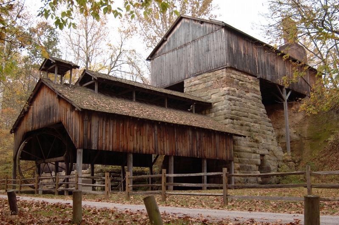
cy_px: 112
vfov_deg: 36.8
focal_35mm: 36
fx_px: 339
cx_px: 170
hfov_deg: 53.2
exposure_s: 1/80
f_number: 4.2
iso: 100
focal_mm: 24
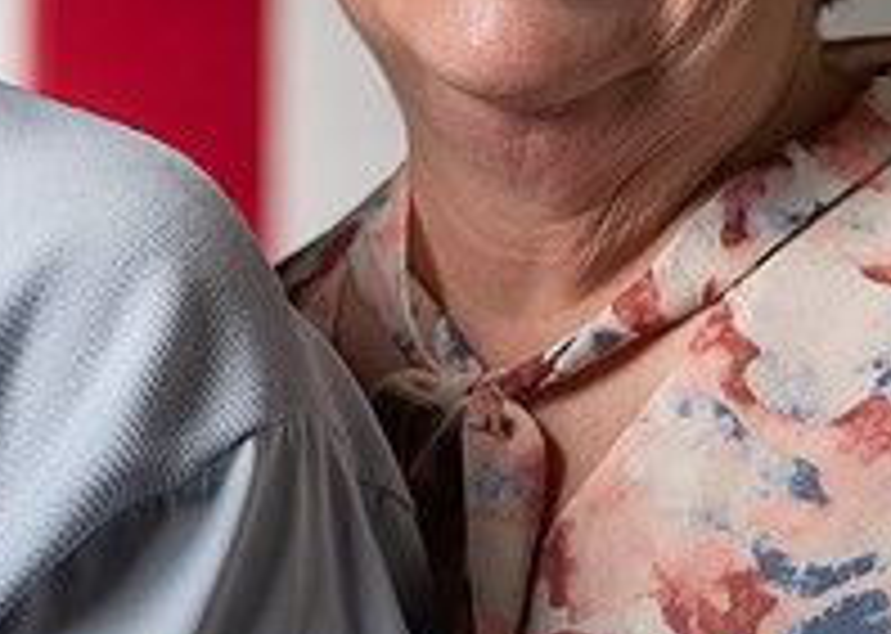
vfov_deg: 2.7
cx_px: 30
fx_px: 13524
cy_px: -177
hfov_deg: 3.8
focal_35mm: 535
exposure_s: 1/200
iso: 100
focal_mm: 160
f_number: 4
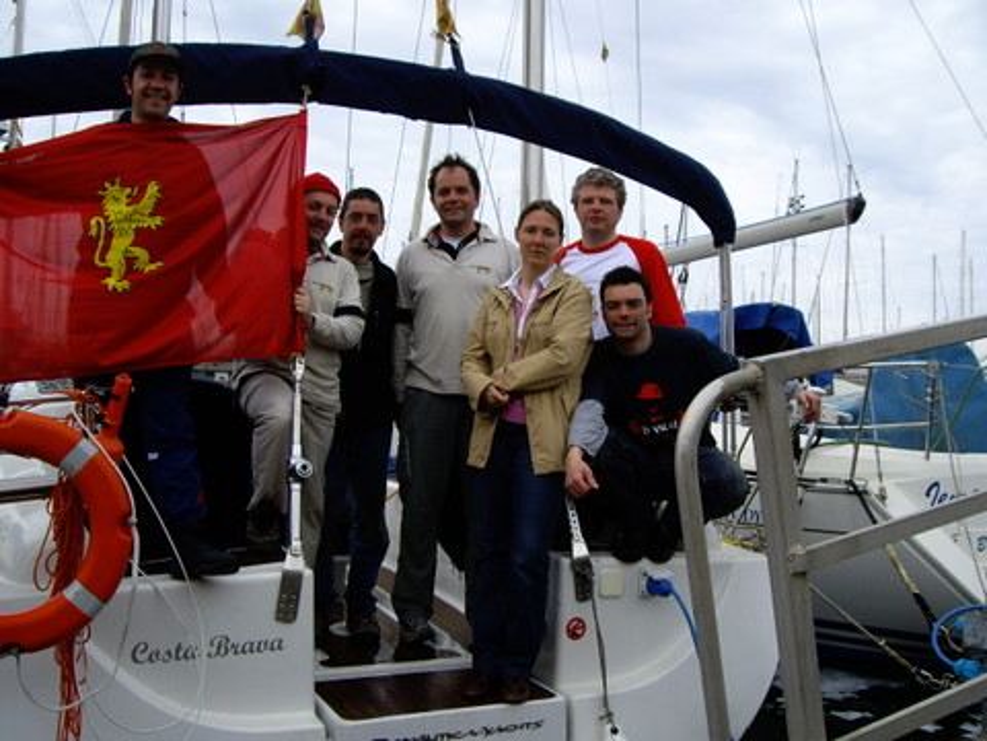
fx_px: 1083
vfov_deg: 37.7
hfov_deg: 49.0
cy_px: 370
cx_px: 494
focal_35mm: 38
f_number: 4.3
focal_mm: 6.2
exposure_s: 1/125
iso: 50
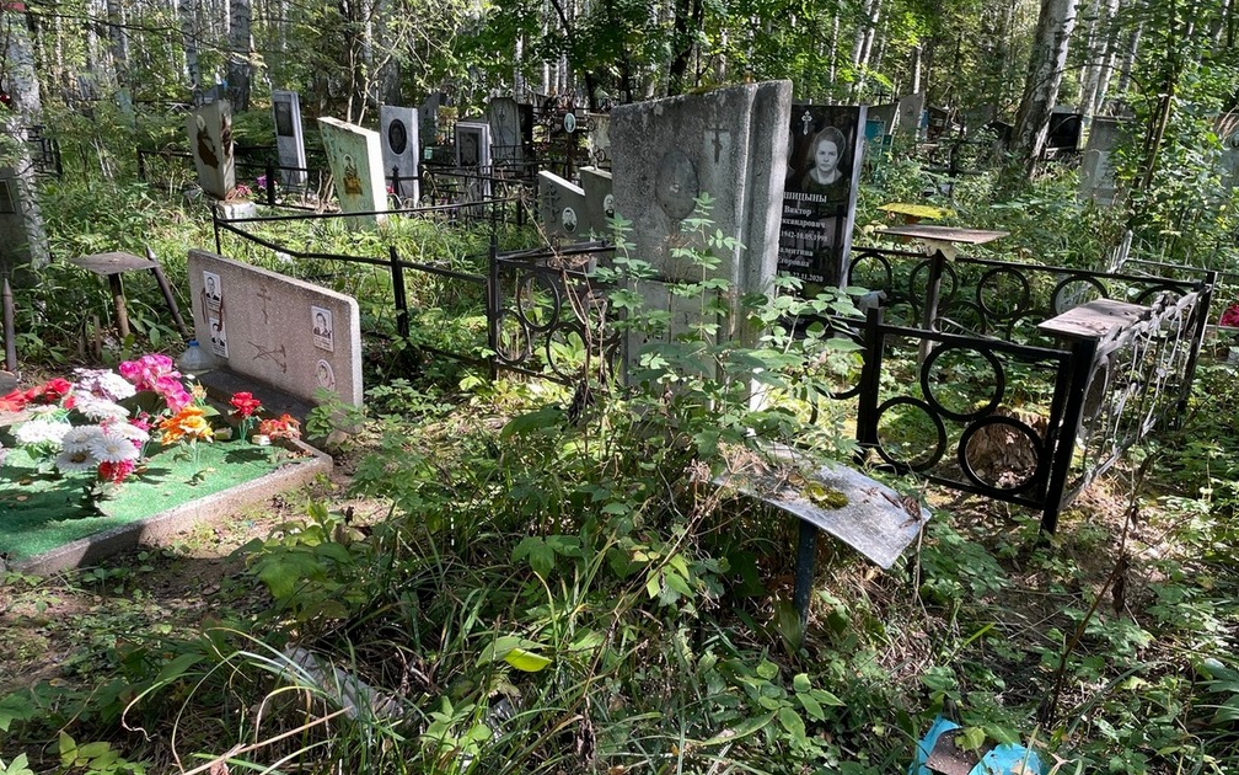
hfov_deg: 66.5
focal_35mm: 28
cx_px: 616
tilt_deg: -18.0
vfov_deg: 44.4
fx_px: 945
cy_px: 450
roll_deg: -1.4
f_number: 1.6
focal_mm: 4.2
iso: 32
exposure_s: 1/121
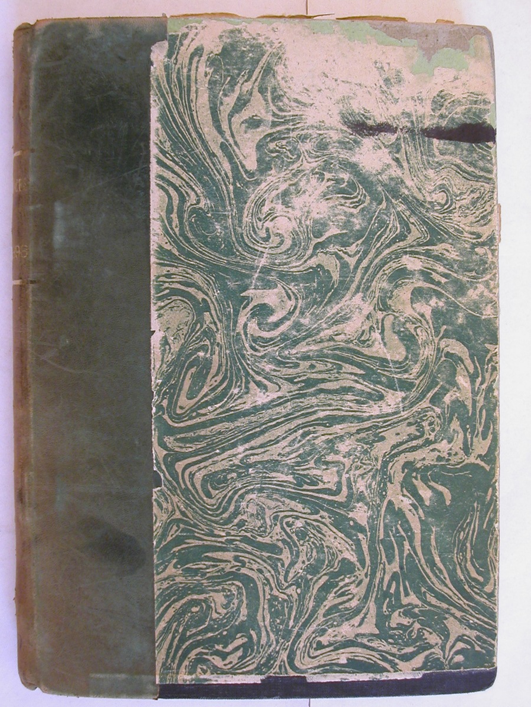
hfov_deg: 33.6
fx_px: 879
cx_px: 266
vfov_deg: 43.9
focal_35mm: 43
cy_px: 354
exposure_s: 1/12.1
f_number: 2.9
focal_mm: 6.6
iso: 100
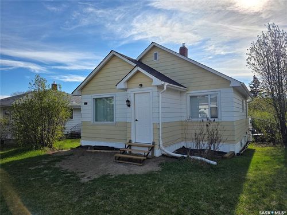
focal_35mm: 23
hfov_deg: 73.9
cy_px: 108
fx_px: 191
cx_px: 144
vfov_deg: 58.9
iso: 50
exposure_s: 1/7944
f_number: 1.7
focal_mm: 6.3
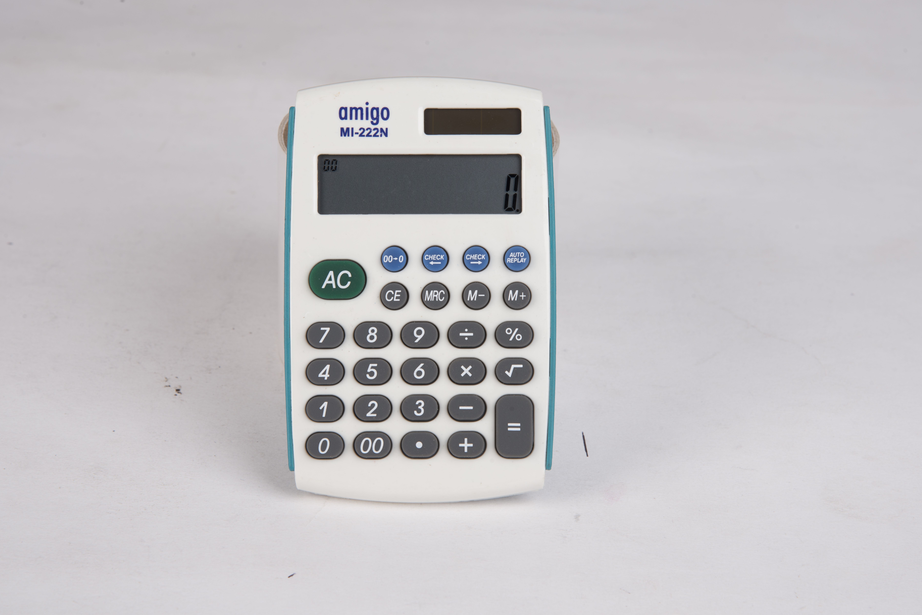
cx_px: 464
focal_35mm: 114
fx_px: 2920
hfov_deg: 17.9
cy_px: 308
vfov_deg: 12.0
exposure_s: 1/125
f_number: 14
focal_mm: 112
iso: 100
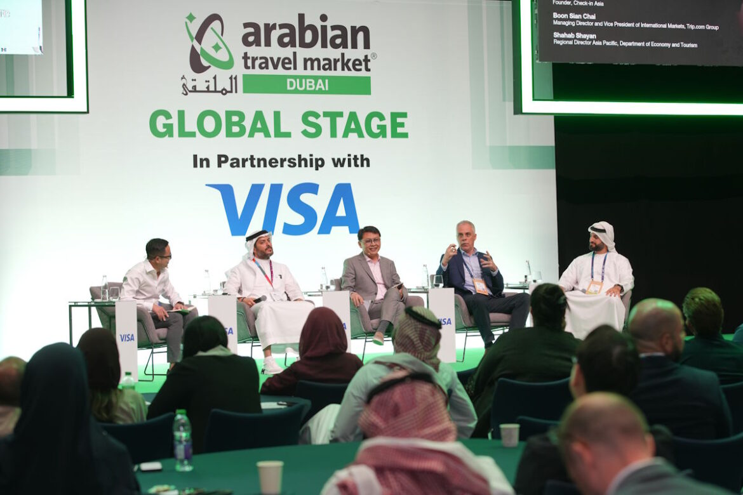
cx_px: 372
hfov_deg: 22.6
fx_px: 1857
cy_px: 248
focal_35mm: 90
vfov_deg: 15.2
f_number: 3.5
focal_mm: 90
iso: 800
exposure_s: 1/100
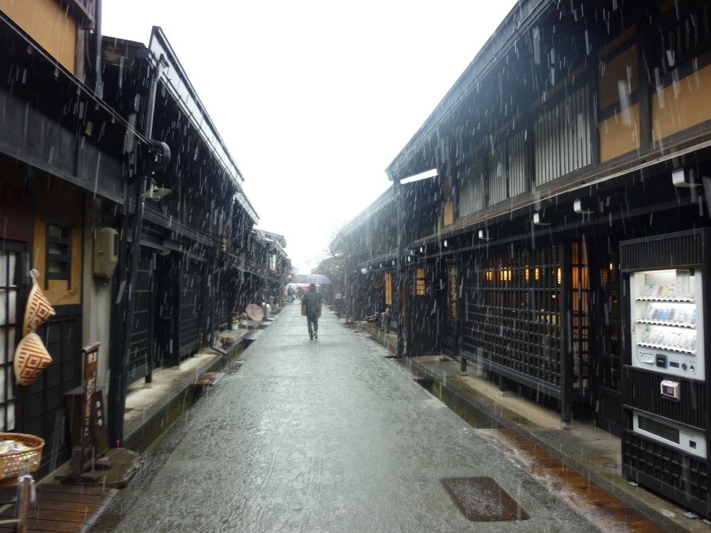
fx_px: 513
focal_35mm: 25
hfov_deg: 69.4
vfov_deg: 54.9
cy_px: 266
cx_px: 356
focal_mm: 4.5
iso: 100
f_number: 3.3
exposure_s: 1/30
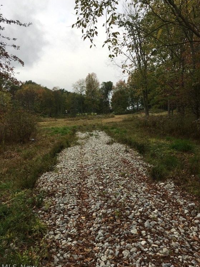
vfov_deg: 59.9
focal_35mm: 30
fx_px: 231
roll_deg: +2.3
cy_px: 135
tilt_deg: -3.8
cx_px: 103
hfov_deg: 46.8
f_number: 2.2
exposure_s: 1/345
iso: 25
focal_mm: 4.15
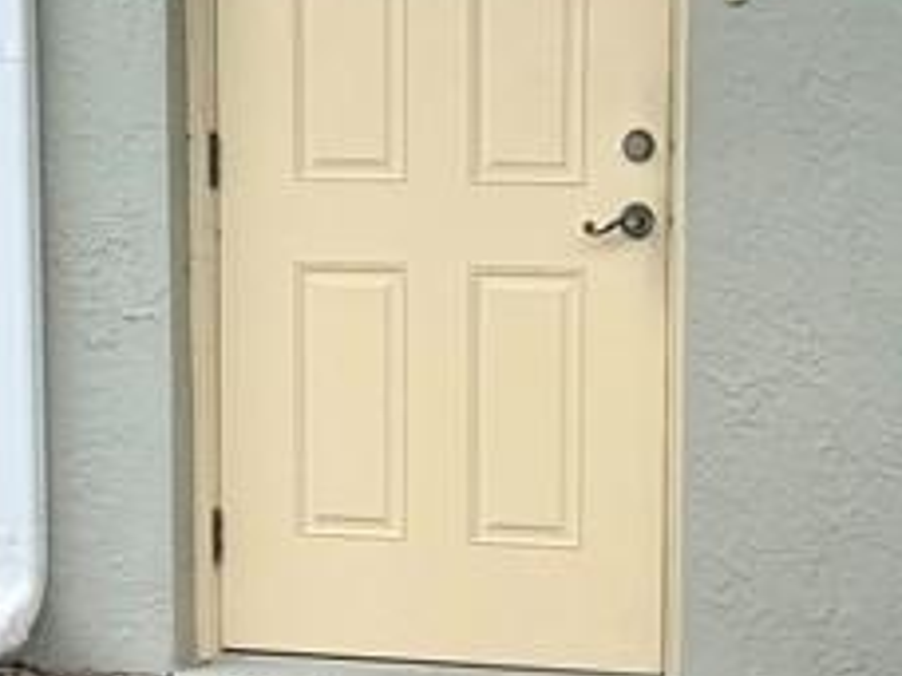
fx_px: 2814
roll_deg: +0.9
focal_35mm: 108
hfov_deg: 18.2
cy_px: 387
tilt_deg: -6.8
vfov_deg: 13.7
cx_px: 407
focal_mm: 6.76
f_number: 1.78
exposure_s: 1/943
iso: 80
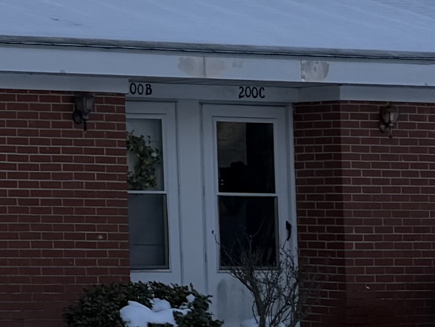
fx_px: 1973
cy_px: 7
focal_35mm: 157
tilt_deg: +6.0
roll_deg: -0.5
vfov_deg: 9.4
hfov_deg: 11.0
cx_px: -542
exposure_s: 1/4167
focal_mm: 6.76
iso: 80
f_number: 1.78
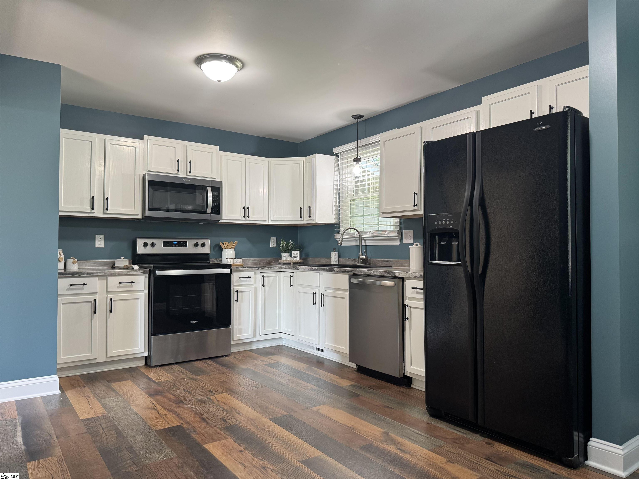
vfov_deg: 56.8
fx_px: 443
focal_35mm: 24
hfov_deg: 71.6
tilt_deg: +0.8
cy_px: 240
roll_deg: -0.5
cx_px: 320
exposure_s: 1/60
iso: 200
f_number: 1.78
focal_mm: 6.76
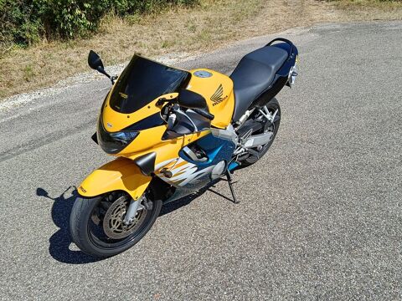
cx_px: 201
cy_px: 150
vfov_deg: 42.9
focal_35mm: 33
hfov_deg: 55.4
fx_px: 383
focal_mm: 5.24
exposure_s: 1/490
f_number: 1.7
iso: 50
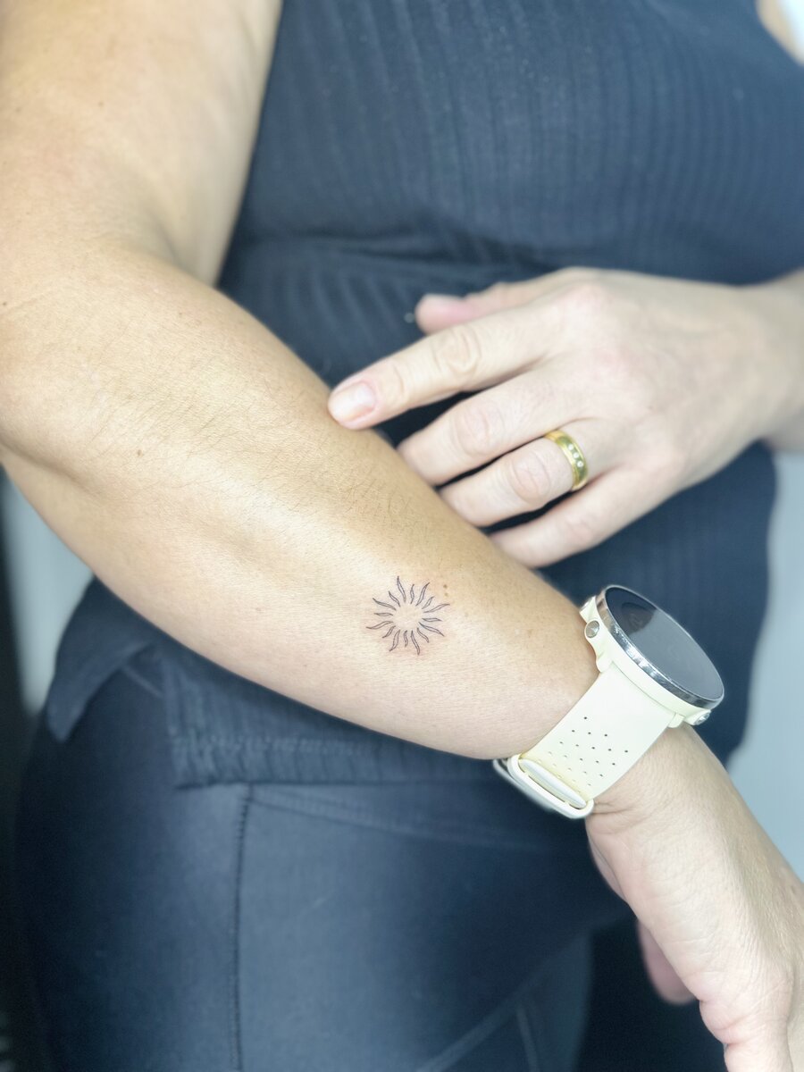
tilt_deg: -10.8
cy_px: 536
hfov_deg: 56.8
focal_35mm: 24
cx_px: 402
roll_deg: +0.4
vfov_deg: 71.6
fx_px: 743
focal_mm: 6.86
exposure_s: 1/60
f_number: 1.78
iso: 200
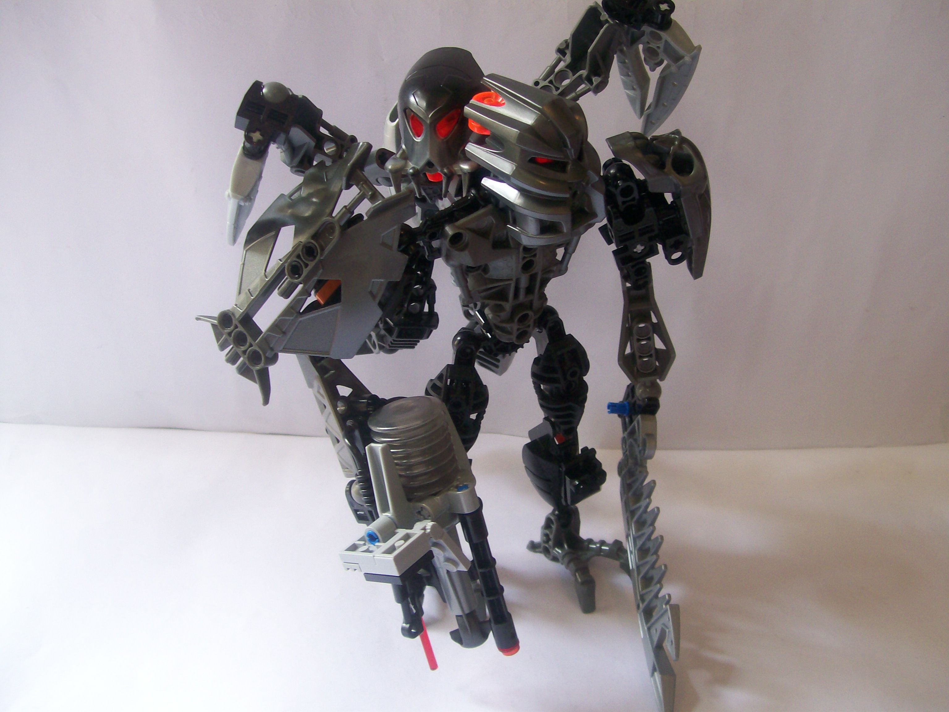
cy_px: 356
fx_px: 987
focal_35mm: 36
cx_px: 474
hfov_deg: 51.4
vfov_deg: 39.7
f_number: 2.7
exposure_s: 1/49.1
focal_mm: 6
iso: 80
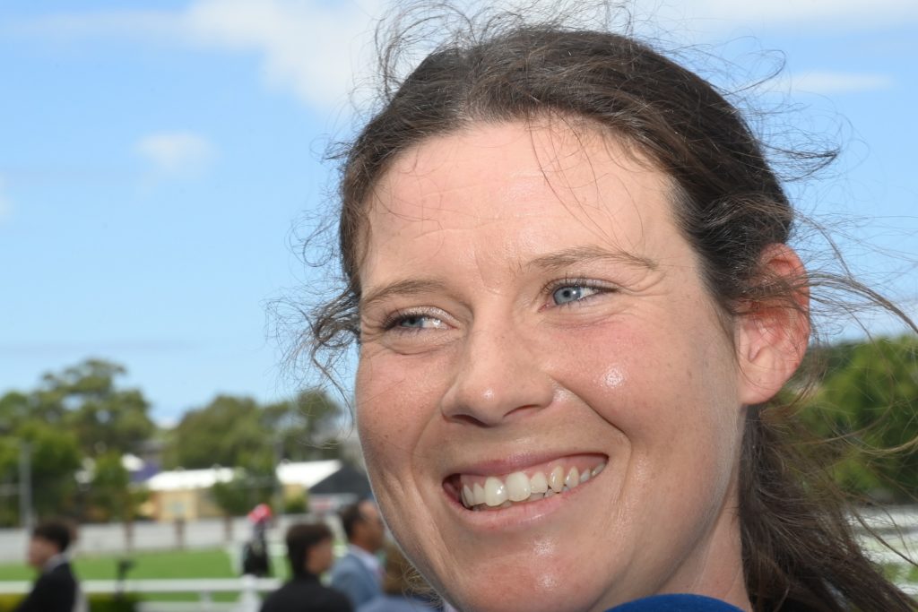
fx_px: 3060
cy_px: 306
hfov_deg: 17.1
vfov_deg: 11.4
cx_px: 459
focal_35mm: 120
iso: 400
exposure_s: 1/250
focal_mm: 80
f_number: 16
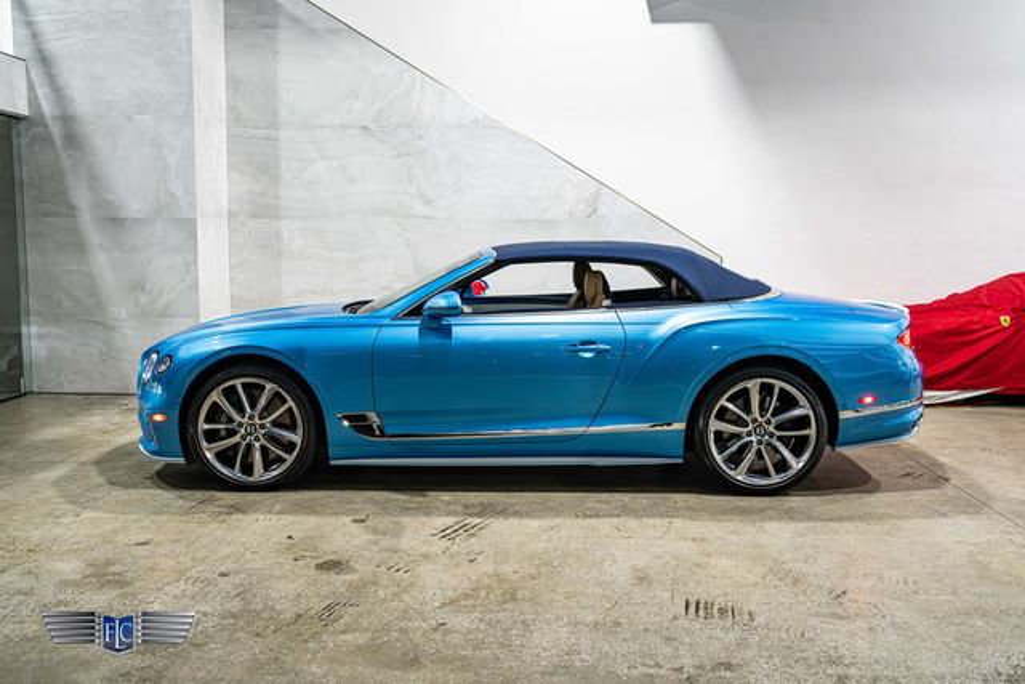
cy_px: 328
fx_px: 948
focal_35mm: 33
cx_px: 503
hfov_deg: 56.8
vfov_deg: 39.7
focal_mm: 32
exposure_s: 1/30
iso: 1600
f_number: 5
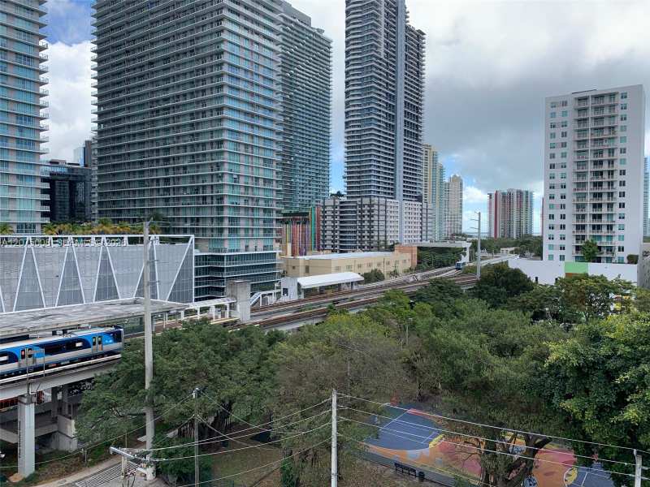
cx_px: 325
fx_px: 488
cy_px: 244
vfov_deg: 53.1
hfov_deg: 67.3
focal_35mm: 26
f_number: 1.8
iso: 25
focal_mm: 4.25
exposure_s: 1/1176
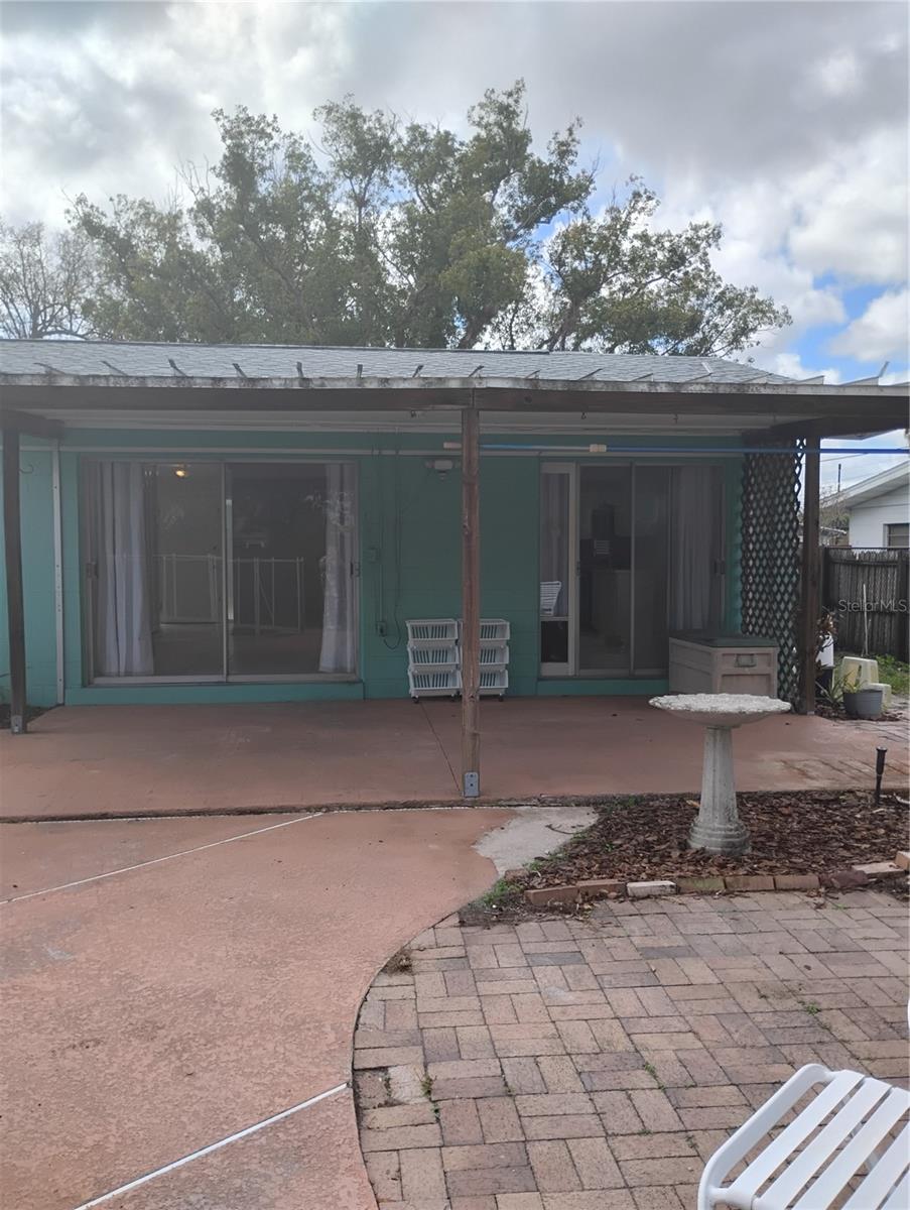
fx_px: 979
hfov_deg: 49.8
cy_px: 605
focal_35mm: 28
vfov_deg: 63.4
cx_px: 455
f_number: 1.8
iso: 100
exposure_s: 1/620
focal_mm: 4.26
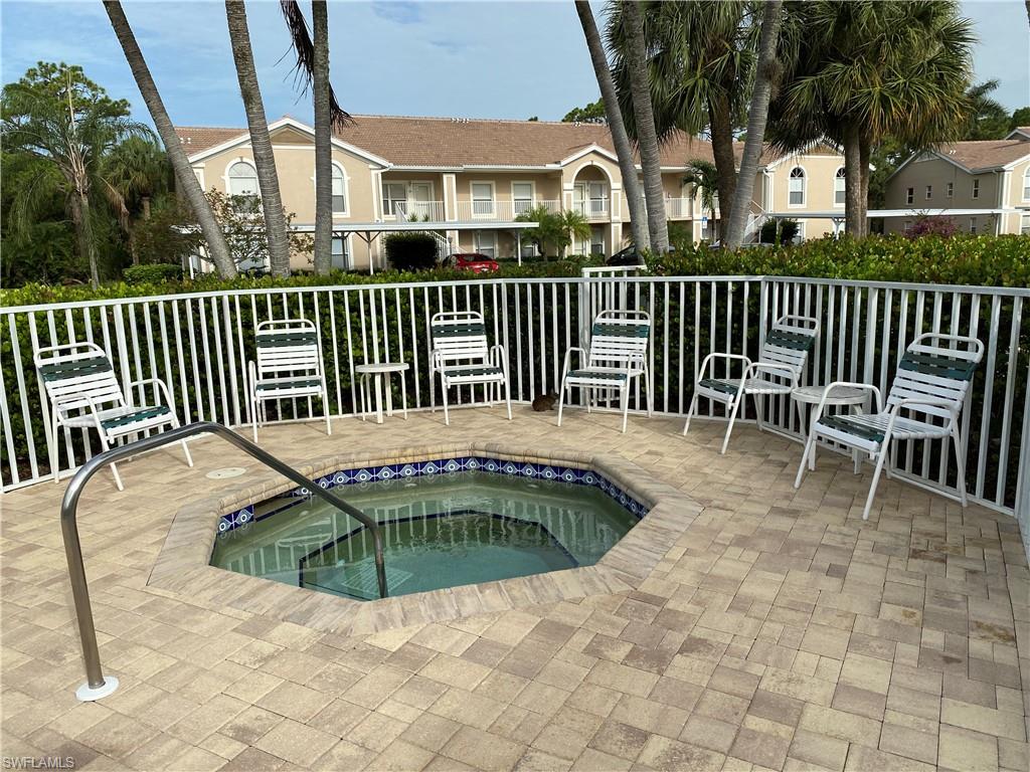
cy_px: 386
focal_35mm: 26
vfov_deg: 53.1
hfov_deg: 67.3
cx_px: 515
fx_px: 774
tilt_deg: -9.7
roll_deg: +1.9
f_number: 1.8
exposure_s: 1/2890
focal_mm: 4.25
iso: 32
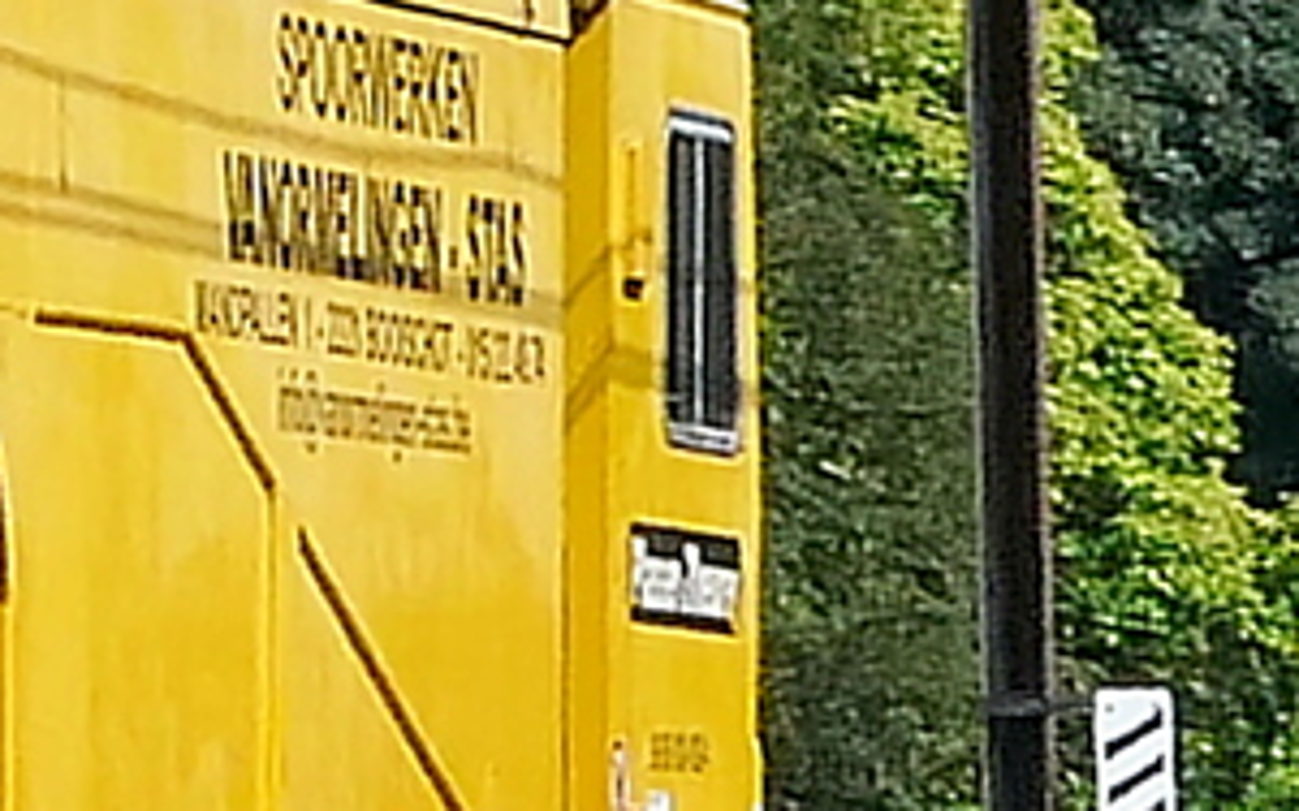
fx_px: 14194
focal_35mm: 401
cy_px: -95
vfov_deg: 3.3
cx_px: -1480
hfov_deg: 5.1
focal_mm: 27.1
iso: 400
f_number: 9
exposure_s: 1/800
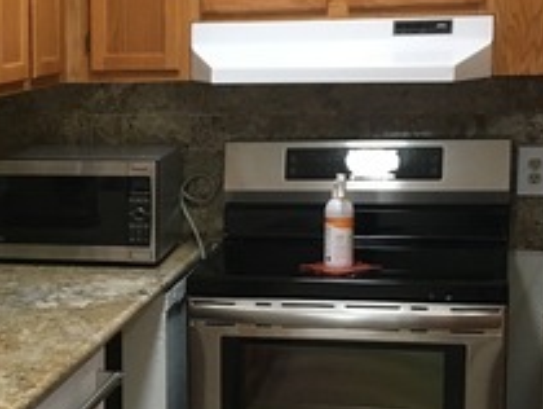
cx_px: -50
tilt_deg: -10.5
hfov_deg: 20.3
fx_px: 1445
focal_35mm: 92
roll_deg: +1.5
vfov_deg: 16.0
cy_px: 305
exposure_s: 1/30
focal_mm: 4.15
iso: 100
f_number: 2.2
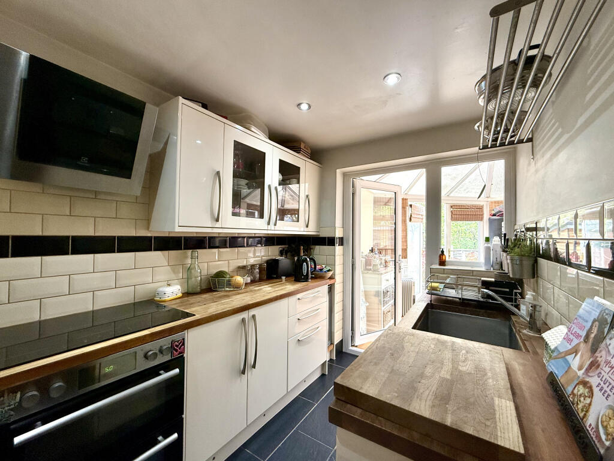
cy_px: 230
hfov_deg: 102.1
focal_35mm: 14
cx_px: 307
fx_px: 248
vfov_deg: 85.7
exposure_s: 1/99
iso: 125
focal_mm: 2.22
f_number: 2.2
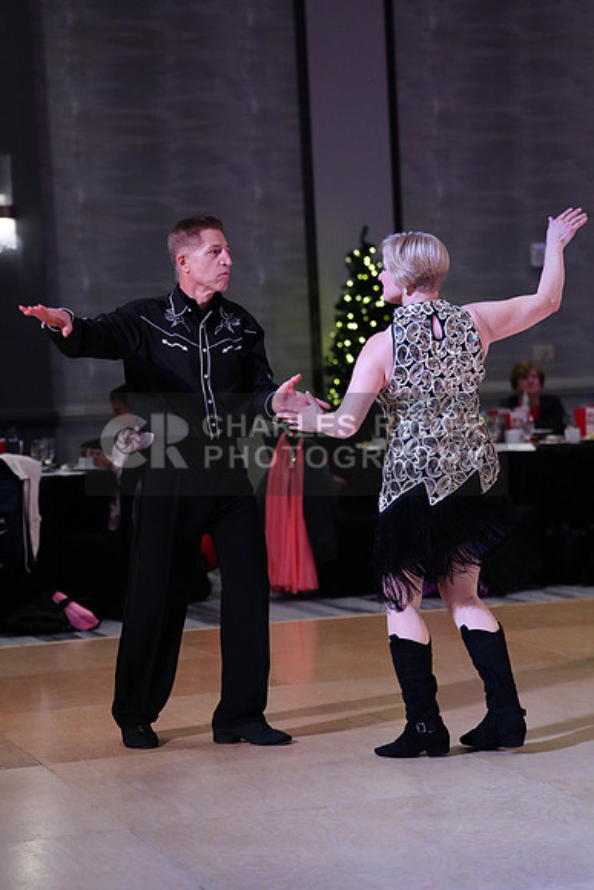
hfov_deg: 14.0
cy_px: 445
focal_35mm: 98
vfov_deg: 20.8
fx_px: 2424
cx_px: 297
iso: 5000
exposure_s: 1/500
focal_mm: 98
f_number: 2.8
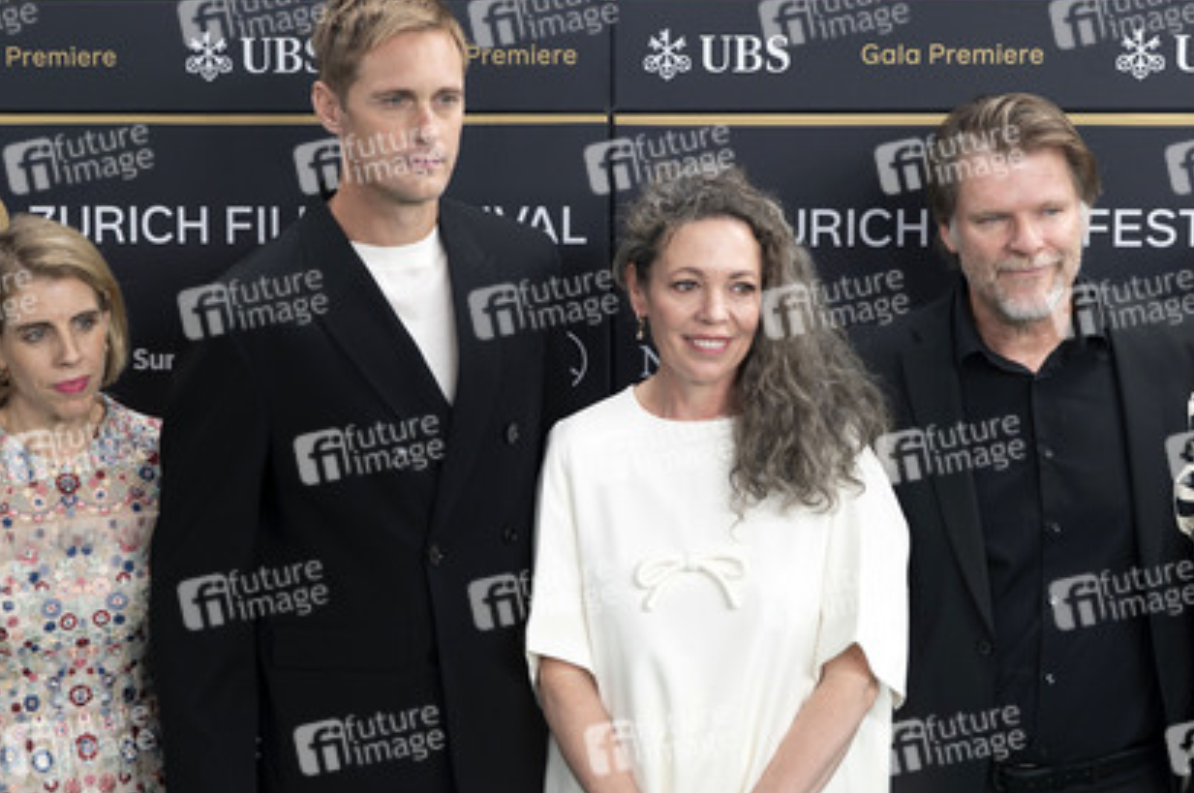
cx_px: 582
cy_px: 331
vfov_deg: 13.4
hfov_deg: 20.0
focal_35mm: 102
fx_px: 3379
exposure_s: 1/200
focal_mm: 84
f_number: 4.5
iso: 400
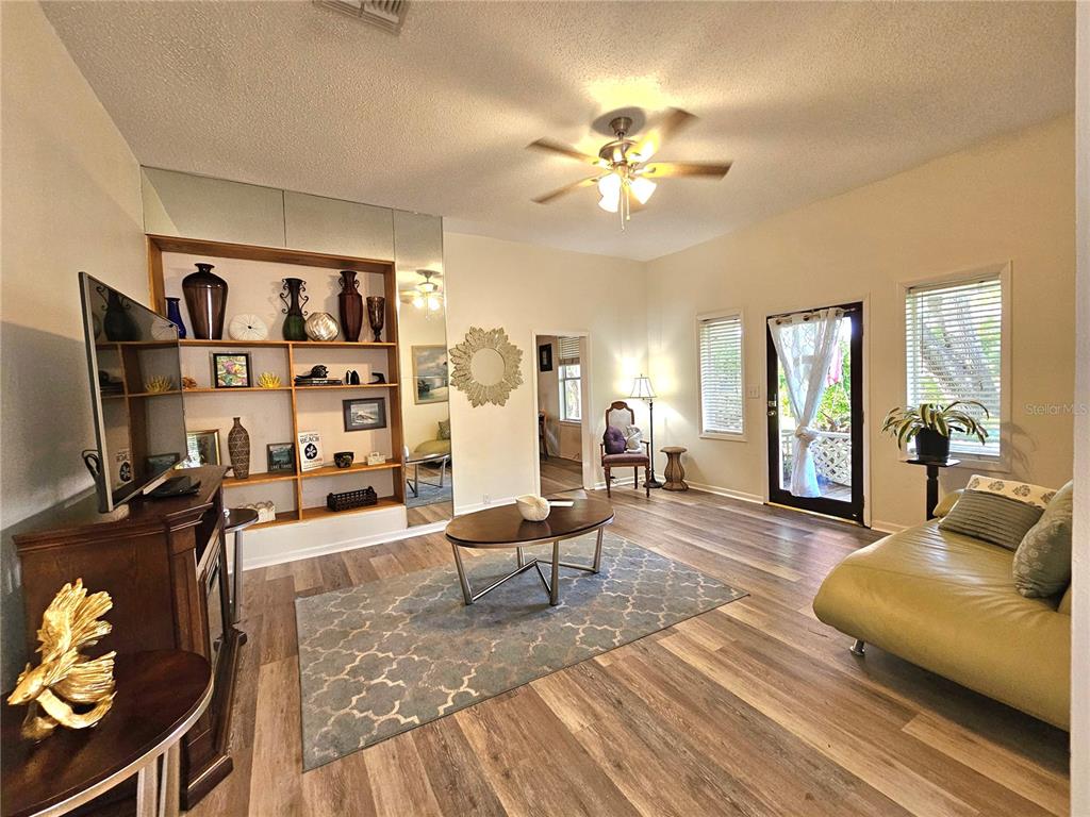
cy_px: 408
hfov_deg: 106.2
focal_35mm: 13
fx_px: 409
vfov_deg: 89.9
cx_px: 545
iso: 250
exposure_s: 1/60.2
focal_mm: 2.2
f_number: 2.2
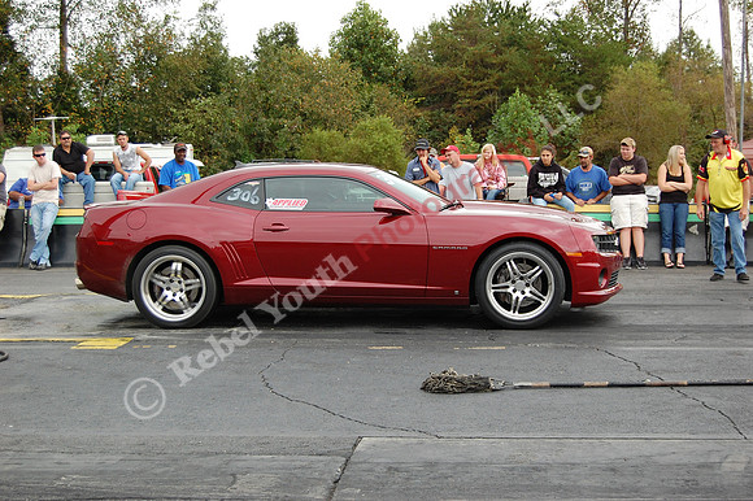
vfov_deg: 23.8
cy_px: 250
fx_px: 1192
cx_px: 376
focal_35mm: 57
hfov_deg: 35.1
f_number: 5
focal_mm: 38
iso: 400
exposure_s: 1/500
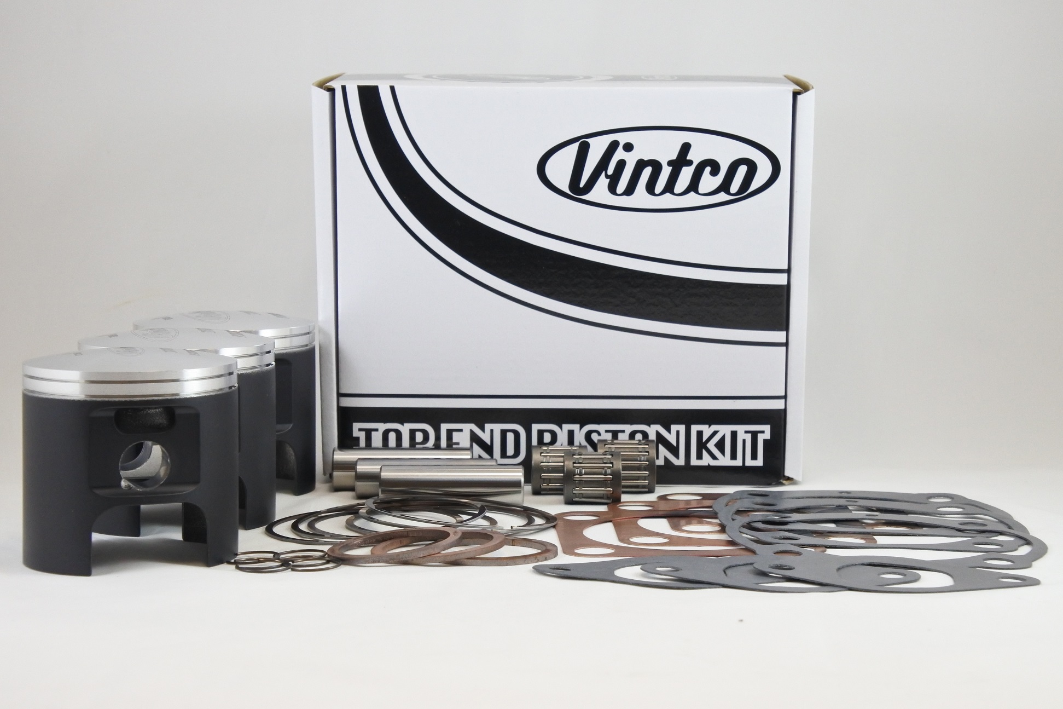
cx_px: 532
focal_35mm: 73
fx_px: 2155
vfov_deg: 18.7
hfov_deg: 27.7
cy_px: 354
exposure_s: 1/125
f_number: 5.3
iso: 800
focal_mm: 27.2
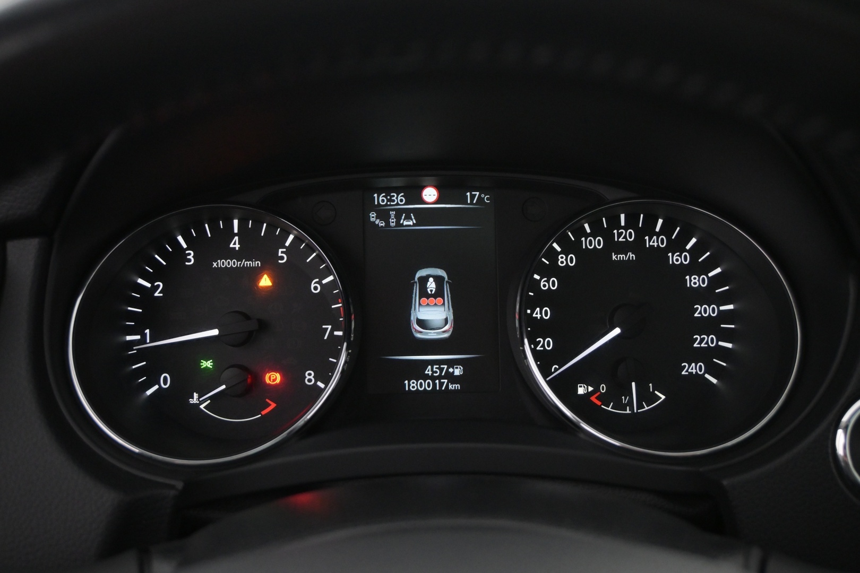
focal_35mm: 41
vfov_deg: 32.4
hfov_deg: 47.2
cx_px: 430
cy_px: 286
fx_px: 985
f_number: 4.5
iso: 2500
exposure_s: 1/50
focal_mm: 27.5
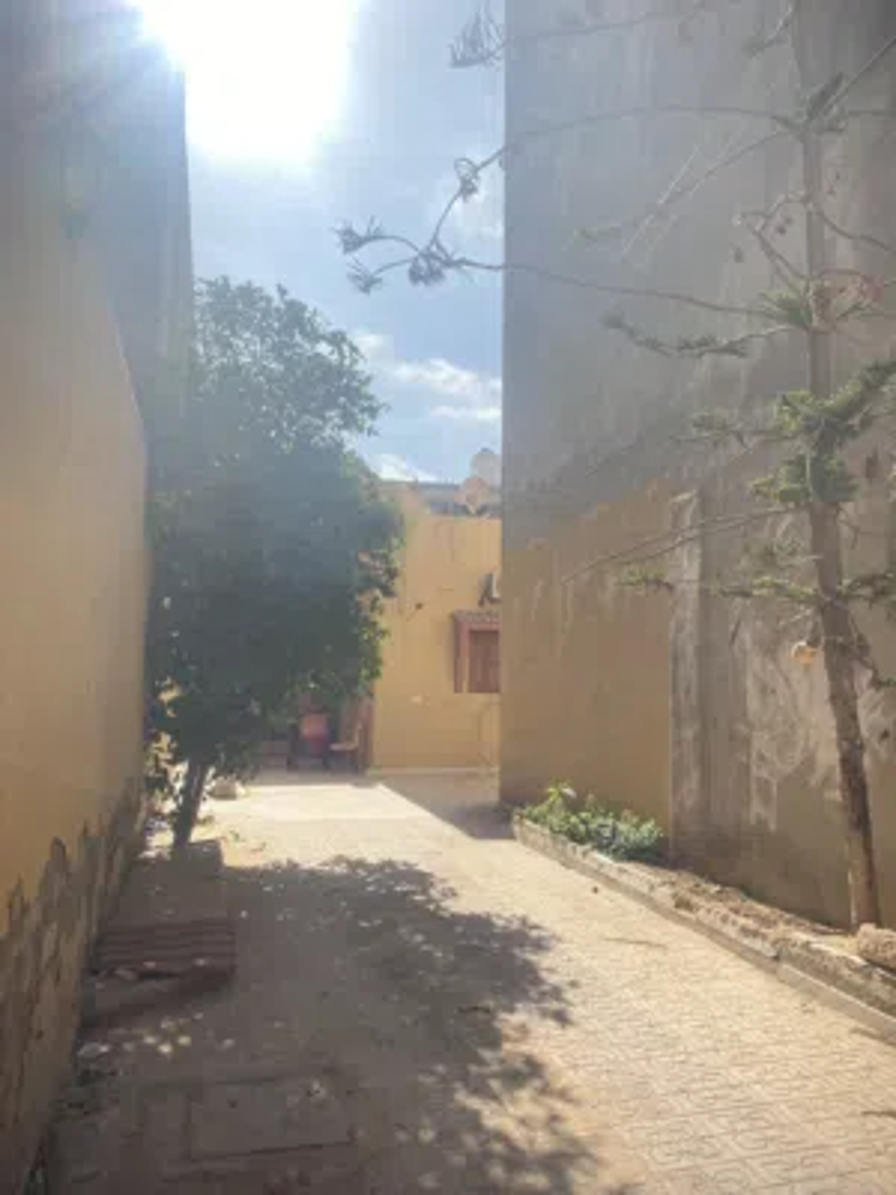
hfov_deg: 53.1
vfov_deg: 67.3
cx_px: 448
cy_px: 598
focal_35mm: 26
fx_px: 897
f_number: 1.8
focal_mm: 4.25
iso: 32
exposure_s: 1/2315
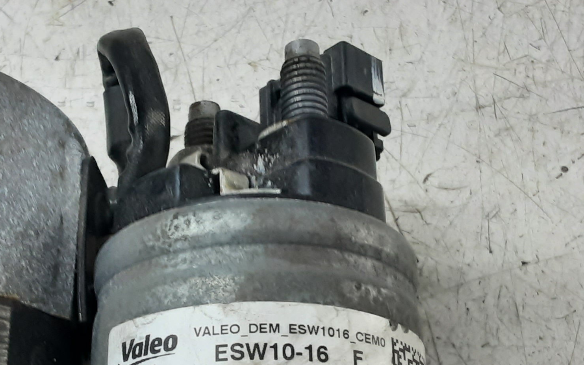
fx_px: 1003
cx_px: 209
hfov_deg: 32.3
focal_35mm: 63
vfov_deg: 20.5
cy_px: 279
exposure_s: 1/50
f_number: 1.9
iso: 100
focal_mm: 2.91
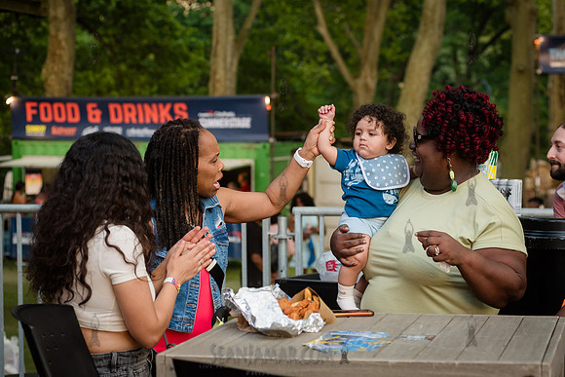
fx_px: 1391
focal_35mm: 89
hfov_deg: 23.0
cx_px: 308
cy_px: 189
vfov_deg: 15.4
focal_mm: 80
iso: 1000
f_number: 4.5
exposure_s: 1/250
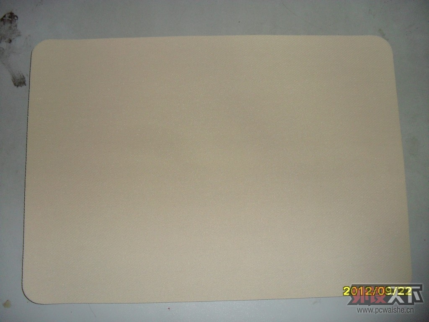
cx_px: 214
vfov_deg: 40.7
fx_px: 434
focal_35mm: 35
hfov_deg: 52.6
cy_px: 161
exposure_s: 1/45
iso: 200
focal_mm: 6.3
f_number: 3.2
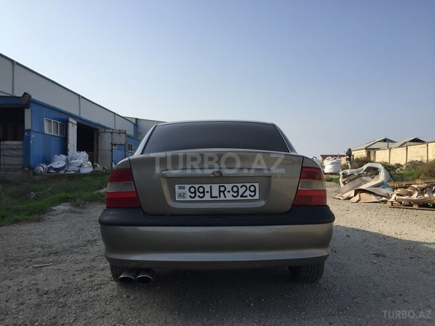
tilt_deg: +1.7
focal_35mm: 29
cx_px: 218
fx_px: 364
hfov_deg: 61.7
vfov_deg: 48.2
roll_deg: +0.1
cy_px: 163
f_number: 2.2
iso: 32
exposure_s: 1/1799
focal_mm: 4.15
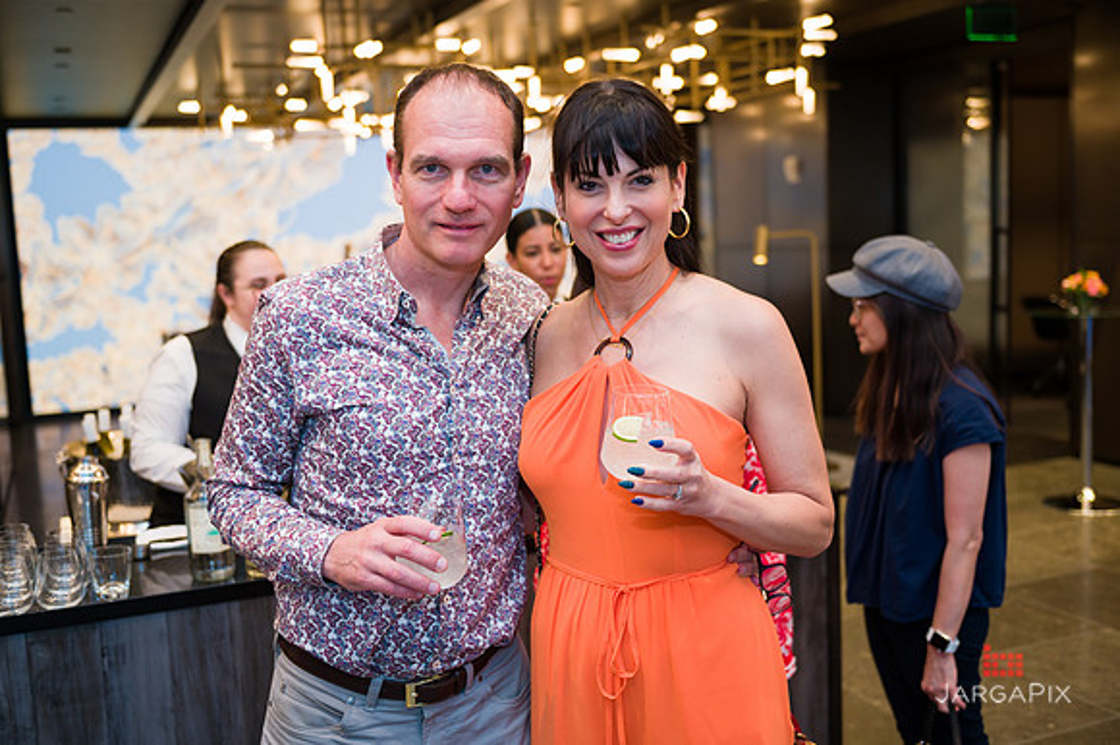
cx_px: 560
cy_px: 372
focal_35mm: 38
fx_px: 1182
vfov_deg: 35.0
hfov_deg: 50.7
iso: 400
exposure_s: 1/200
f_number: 3.2
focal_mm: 38
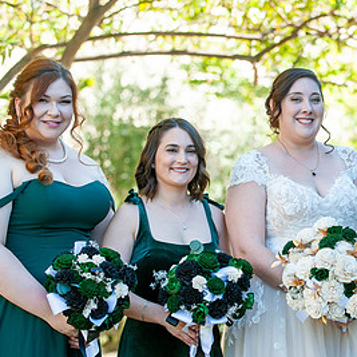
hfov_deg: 9.6
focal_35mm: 181
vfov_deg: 9.7
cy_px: 190
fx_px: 2112
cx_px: 321
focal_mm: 98
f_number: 3.5
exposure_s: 1/800
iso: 400
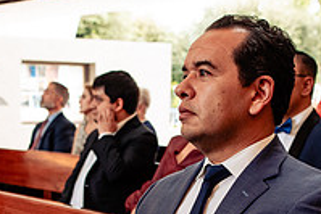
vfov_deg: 13.2
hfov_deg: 20.0
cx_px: 163
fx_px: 910
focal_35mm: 102
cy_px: 226
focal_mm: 35
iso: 1600
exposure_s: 1/125
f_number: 4.5
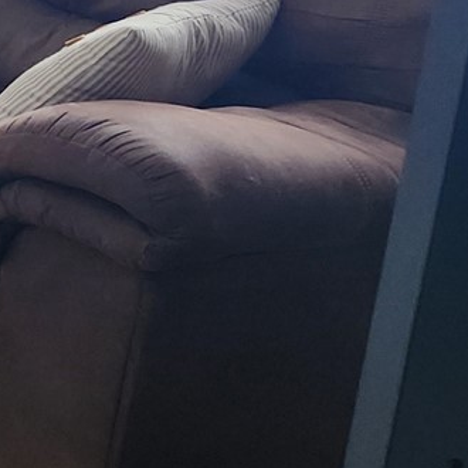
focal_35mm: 126
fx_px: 1927
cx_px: -804
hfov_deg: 10.8
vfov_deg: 13.5
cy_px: -94
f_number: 1.8
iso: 125
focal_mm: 5.4
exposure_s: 1/180
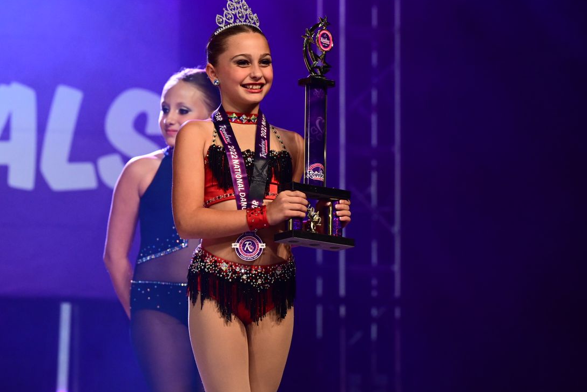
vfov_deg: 5.0
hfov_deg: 7.5
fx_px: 4501
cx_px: 249
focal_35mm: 276
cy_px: 137
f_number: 5
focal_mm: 200
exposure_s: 1/320
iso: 2000
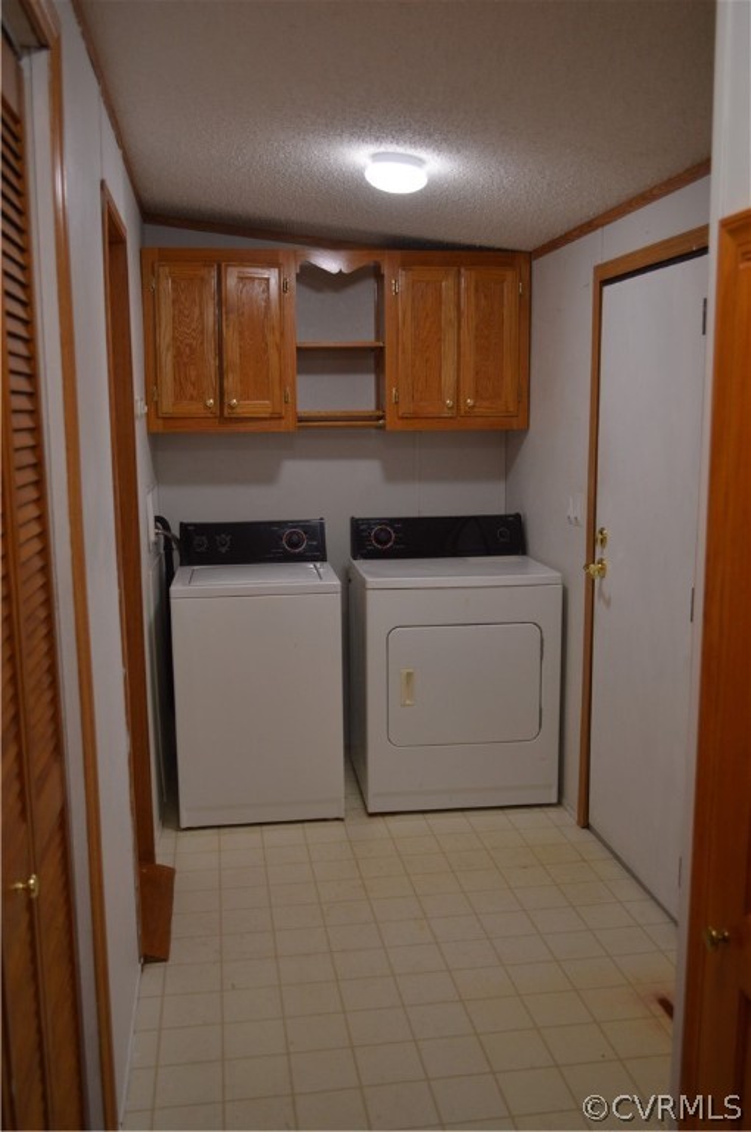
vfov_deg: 57.3
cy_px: 566
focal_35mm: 33
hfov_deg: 39.9
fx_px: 1035
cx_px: 376
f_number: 4
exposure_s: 1/60
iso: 400
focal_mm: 22
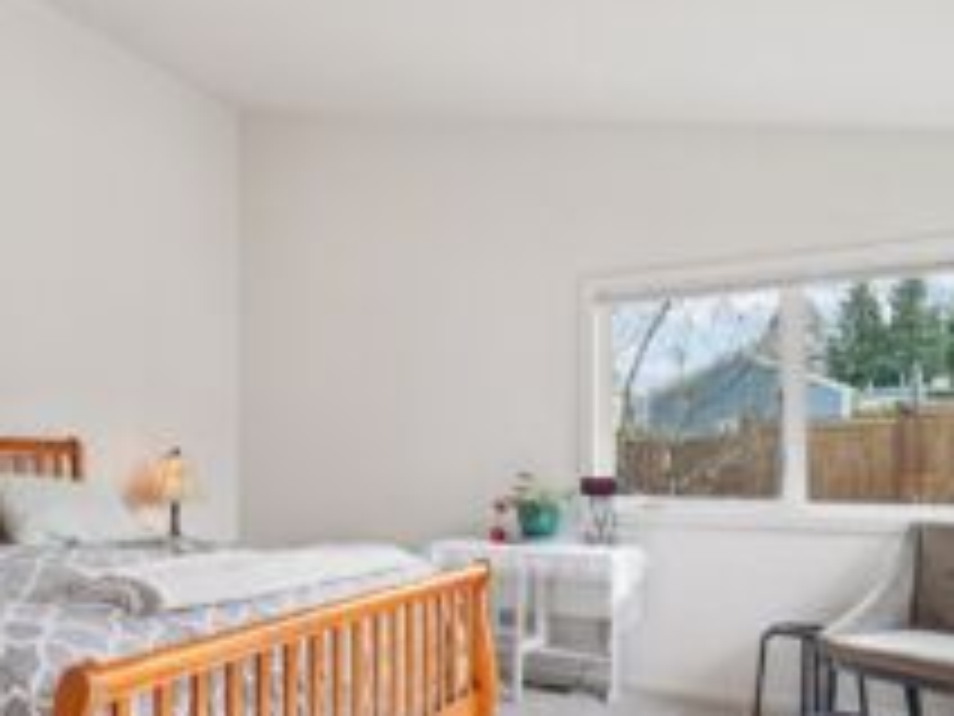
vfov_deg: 47.4
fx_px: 799
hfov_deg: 59.6
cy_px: 484
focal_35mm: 29
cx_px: 288
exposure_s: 1/80
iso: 1600
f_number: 8
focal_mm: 16
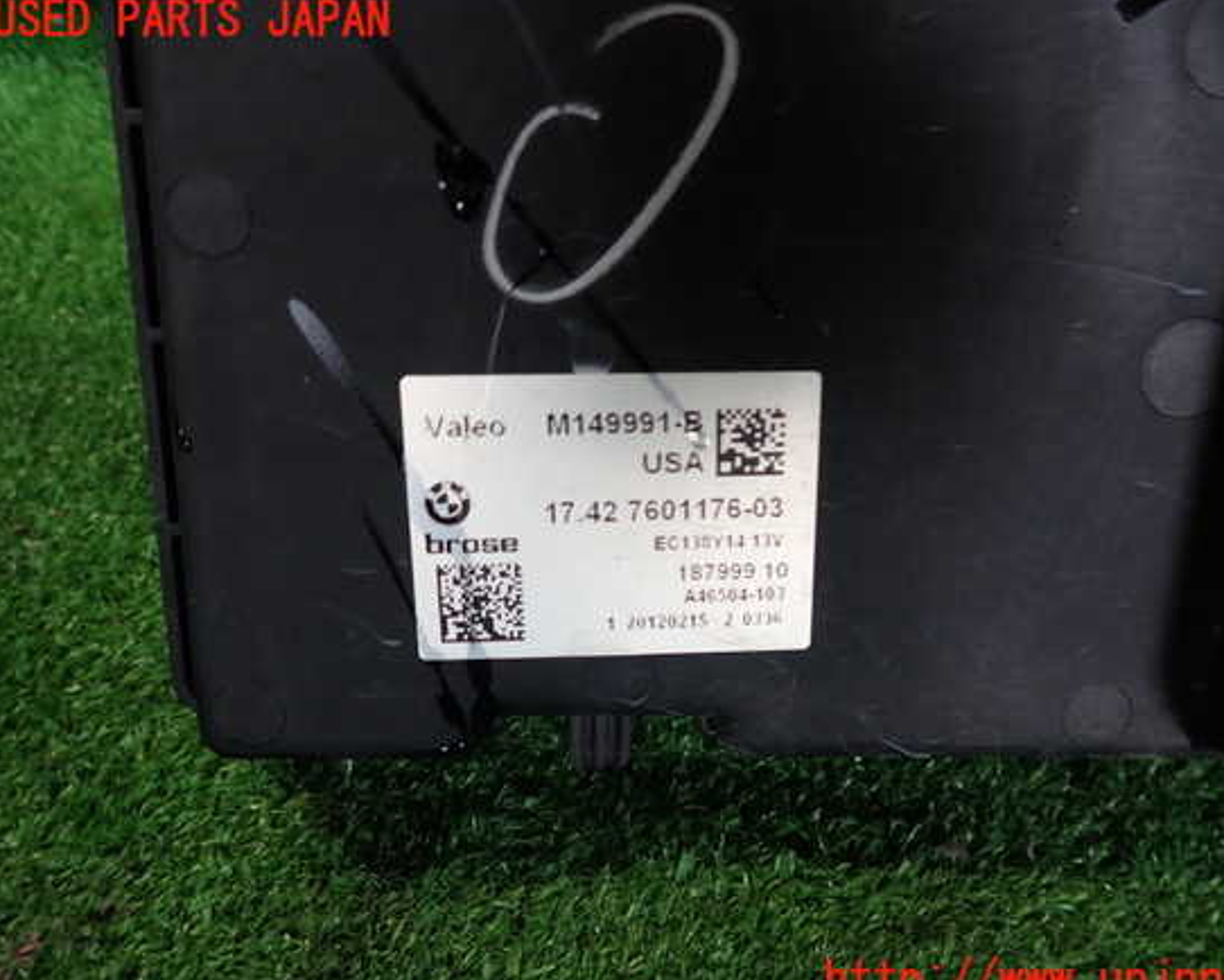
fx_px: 978
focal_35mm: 27
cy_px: 501
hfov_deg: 64.0
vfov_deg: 53.2
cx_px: 657
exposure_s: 1/50
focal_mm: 4.5
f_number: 2
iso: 200
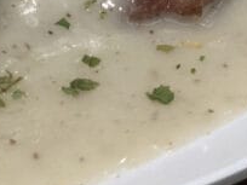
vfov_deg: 4.8
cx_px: -144
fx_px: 2183
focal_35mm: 306
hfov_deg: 6.4
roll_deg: +2.1
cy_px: -226
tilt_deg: -38.9
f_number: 2
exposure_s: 1/100
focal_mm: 6
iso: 80
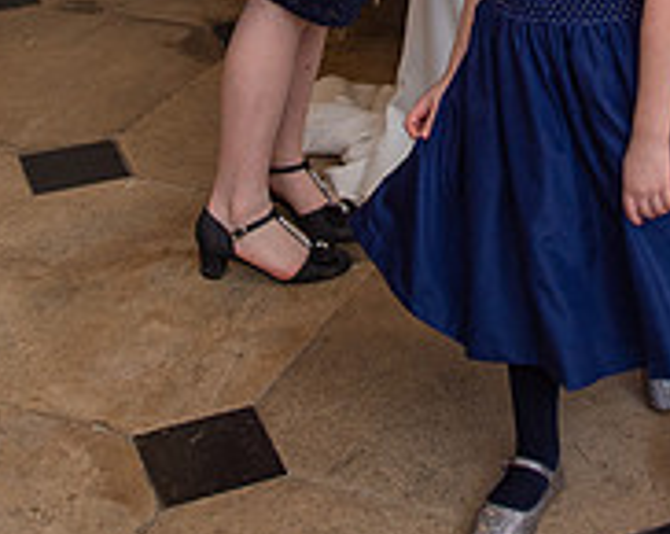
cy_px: -350
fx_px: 1841
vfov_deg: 14.9
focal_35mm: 93
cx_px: 534
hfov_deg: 20.4
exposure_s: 1/80
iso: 500
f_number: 3.5
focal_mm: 24
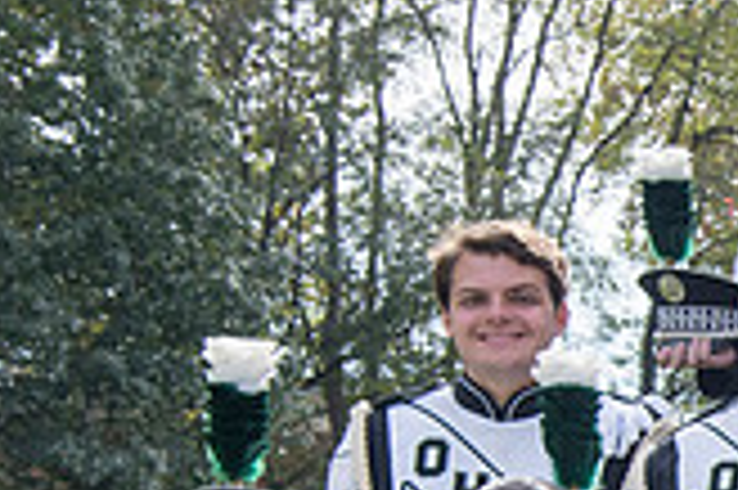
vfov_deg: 9.6
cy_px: 784
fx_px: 2806
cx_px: 1343
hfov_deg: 13.4
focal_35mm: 137
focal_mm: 36
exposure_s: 1/640
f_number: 8
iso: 500
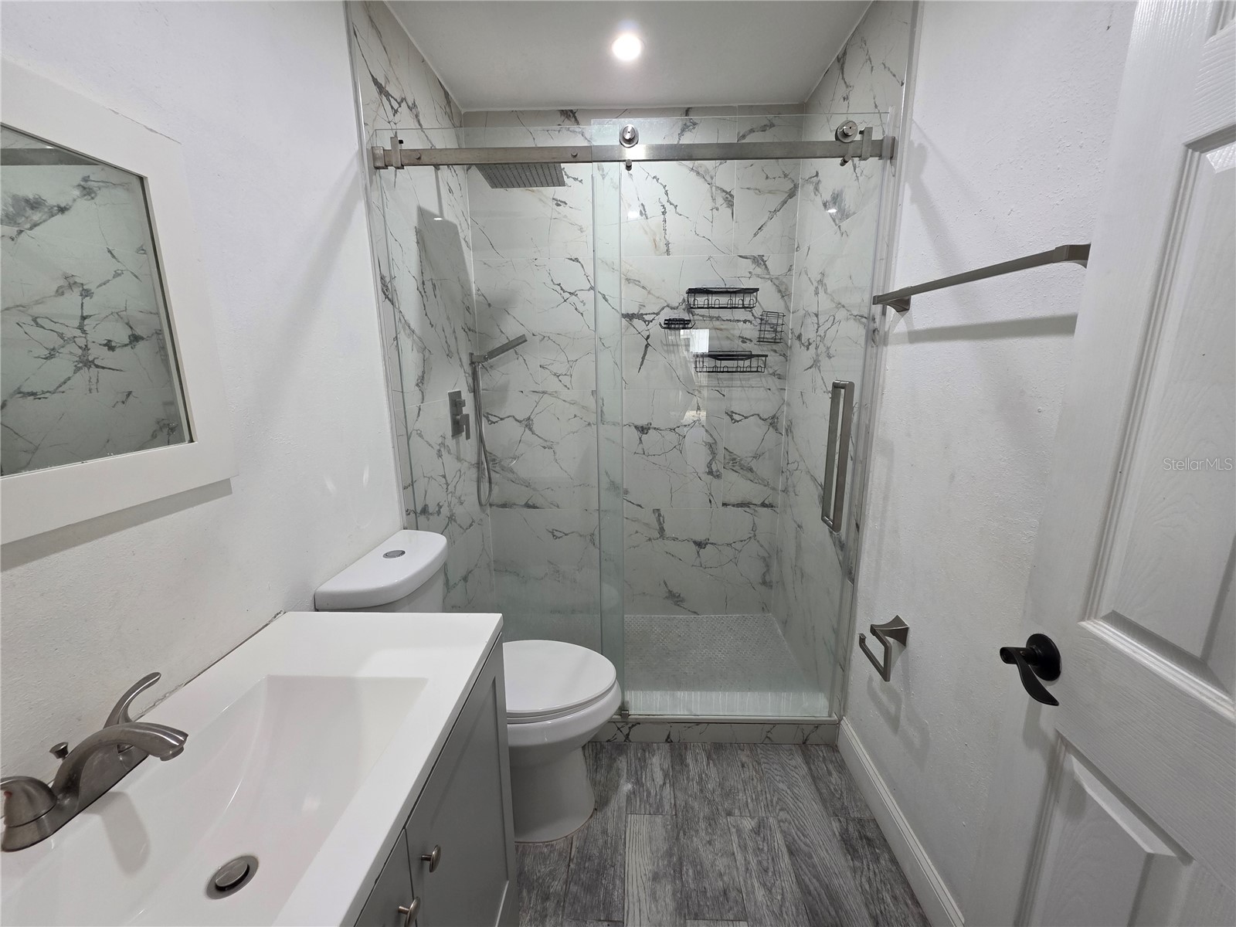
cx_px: 618
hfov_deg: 106.2
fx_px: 464
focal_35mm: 13
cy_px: 464
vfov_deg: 89.9
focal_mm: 2.2
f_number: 1.9
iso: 160
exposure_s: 1/60
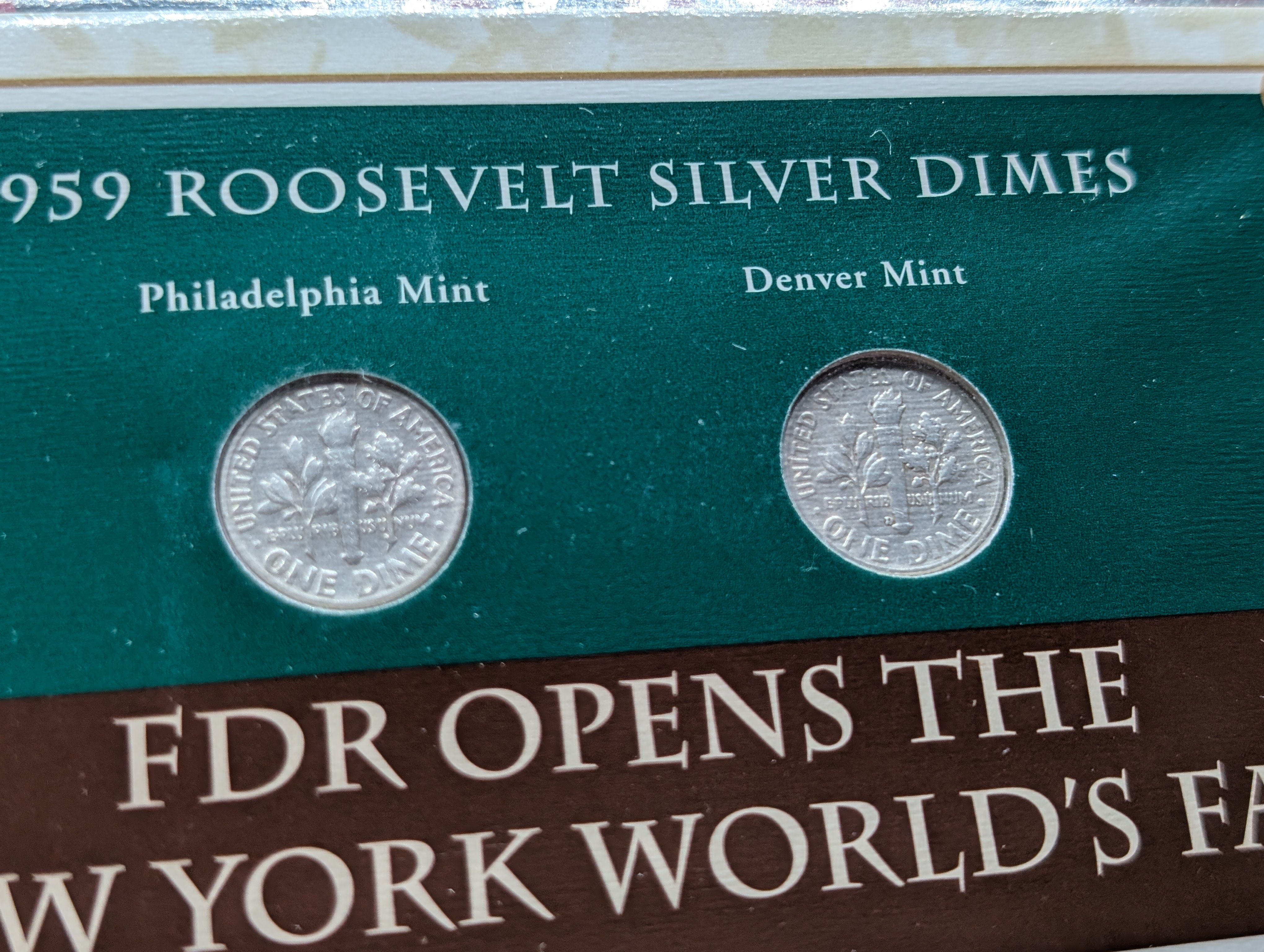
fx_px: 1792
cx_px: 632
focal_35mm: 49
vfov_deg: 29.7
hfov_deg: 38.9
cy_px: 476
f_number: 1.68
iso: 21
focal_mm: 6.9
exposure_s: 1/60
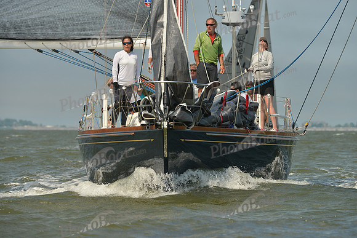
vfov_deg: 4.2
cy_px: 119
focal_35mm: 330
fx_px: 3273
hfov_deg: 6.2
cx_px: 178
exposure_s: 1/1250
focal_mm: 330
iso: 400
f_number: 8
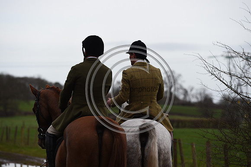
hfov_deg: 11.1
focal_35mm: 185
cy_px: 84
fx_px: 1289
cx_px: 126
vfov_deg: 7.4
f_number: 5.6
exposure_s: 1/1250
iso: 450
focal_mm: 185
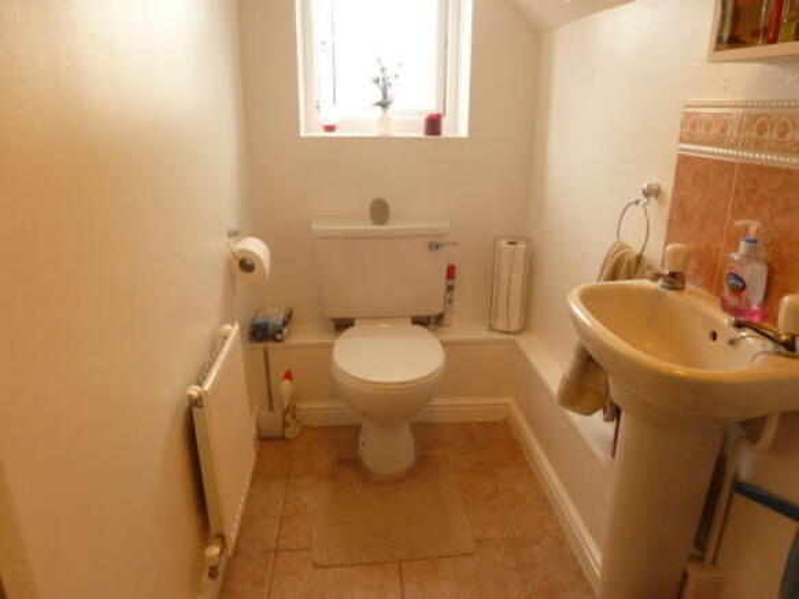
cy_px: 300
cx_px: 400
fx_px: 554
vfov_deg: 56.8
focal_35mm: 24
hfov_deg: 71.6
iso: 400
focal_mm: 4.3
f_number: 3.3
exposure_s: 1/40
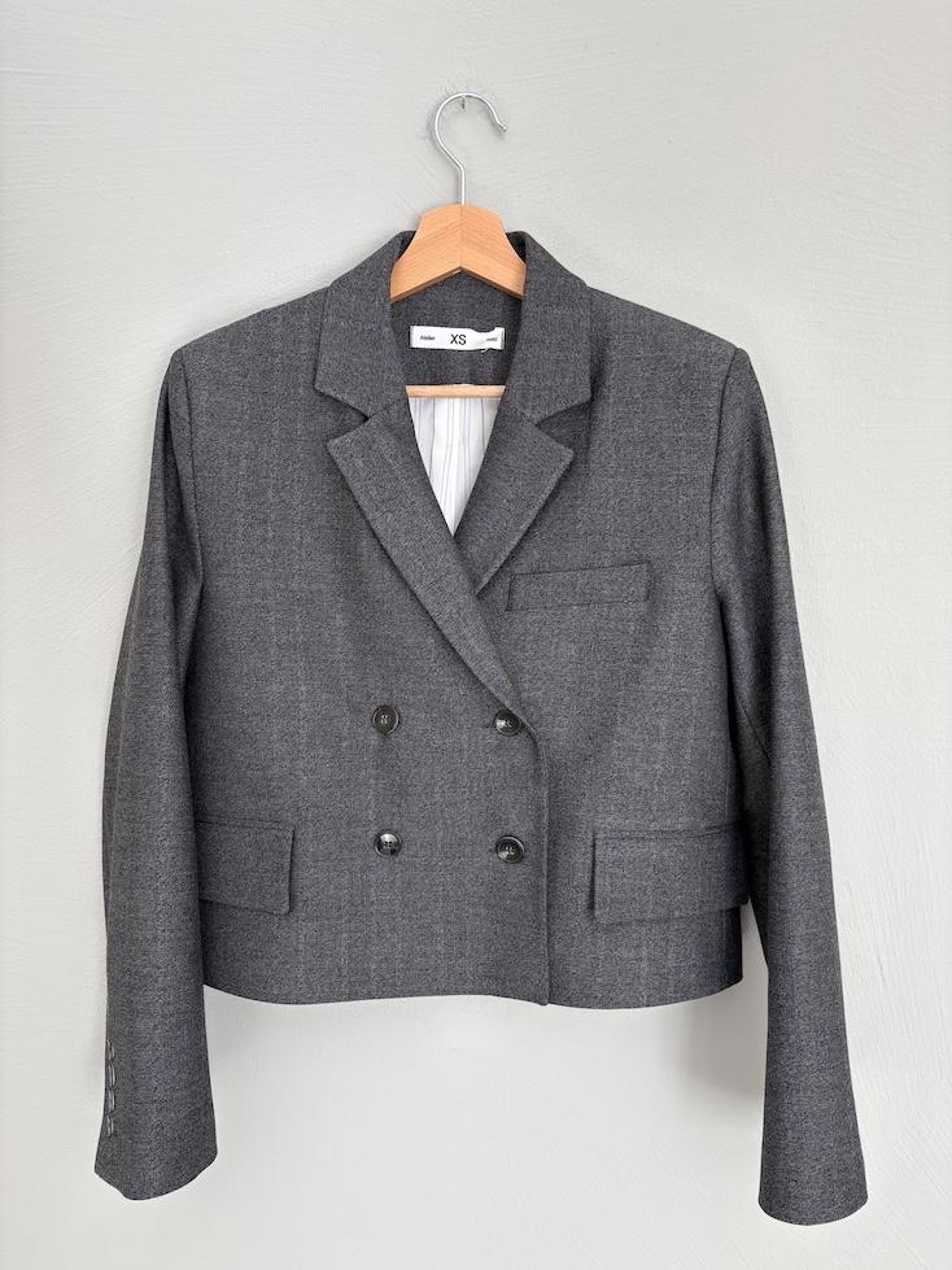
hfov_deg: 53.1
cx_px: 476
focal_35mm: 26
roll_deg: +1.9
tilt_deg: -5.0
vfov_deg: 67.3
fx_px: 954
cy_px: 635
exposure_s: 1/100
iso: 64
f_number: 1.6
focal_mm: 5.96
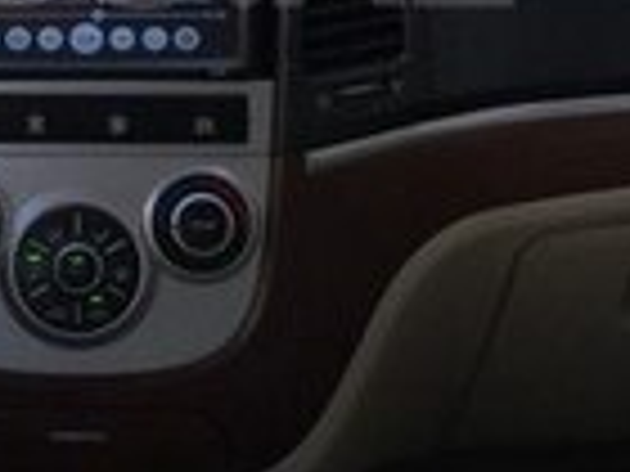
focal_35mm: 137
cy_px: -61
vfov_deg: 10.7
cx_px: 54
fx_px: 2493
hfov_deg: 14.2
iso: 32
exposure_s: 1/249
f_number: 2.2
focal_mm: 4.15
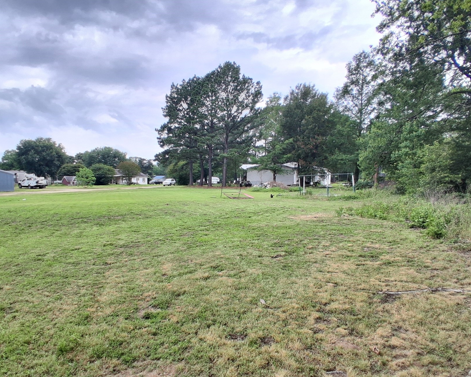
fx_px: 293
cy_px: 200
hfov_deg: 77.6
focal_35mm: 21
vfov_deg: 65.5
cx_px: 226
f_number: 2.2
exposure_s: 1/141
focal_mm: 1.4
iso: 50
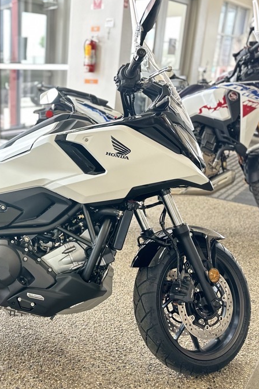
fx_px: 410
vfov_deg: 50.7
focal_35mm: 38
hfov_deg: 33.0
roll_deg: -1.0
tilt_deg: -18.9
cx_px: 21
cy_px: 205
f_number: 1.78
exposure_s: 1/60
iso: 200
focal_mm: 6.86
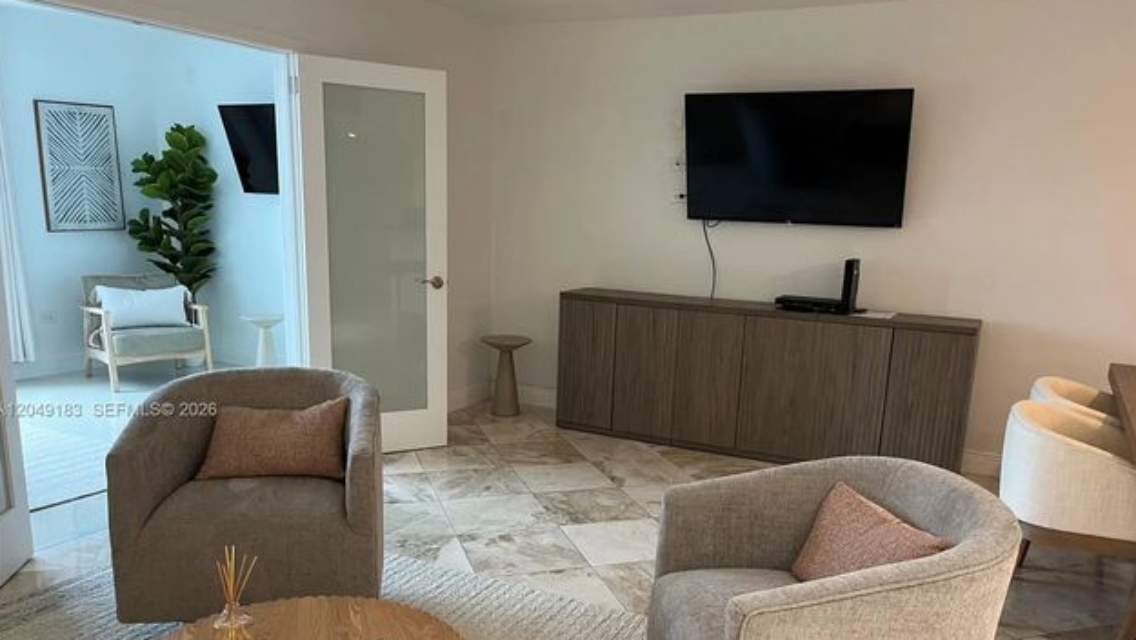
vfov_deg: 39.9
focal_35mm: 29
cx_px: 573
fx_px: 874
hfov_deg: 66.0
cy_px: 411
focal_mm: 5.1
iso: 100
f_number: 1.6
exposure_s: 1/60
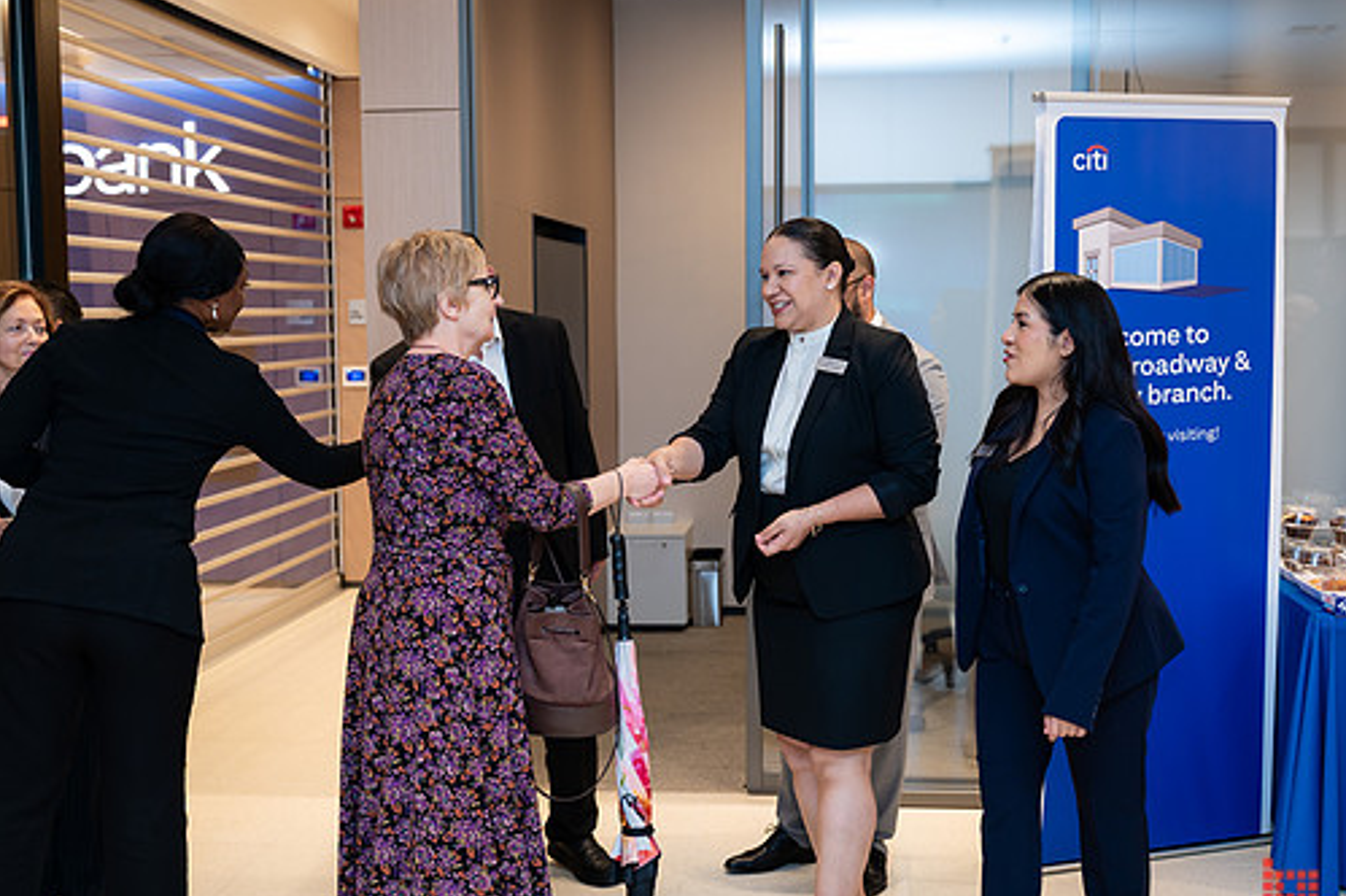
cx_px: 672
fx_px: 1793
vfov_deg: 28.0
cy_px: 478
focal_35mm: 48
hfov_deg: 41.1
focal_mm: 41
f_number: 3.2
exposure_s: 1/160
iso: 400
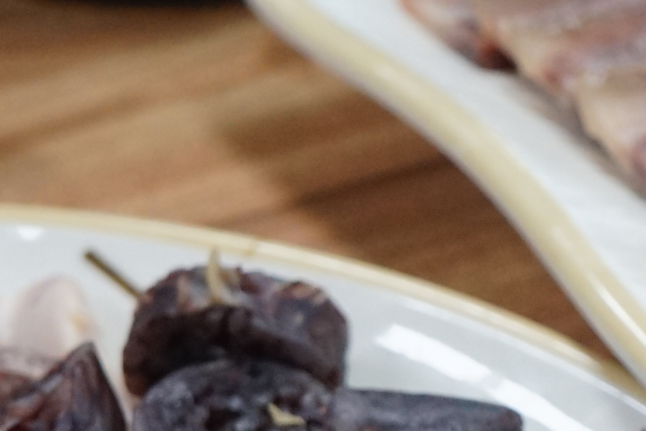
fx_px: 2907
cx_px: 587
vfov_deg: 8.5
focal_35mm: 162
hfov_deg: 12.6
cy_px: 382
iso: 2000
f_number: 6.3
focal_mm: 37
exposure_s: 1/200
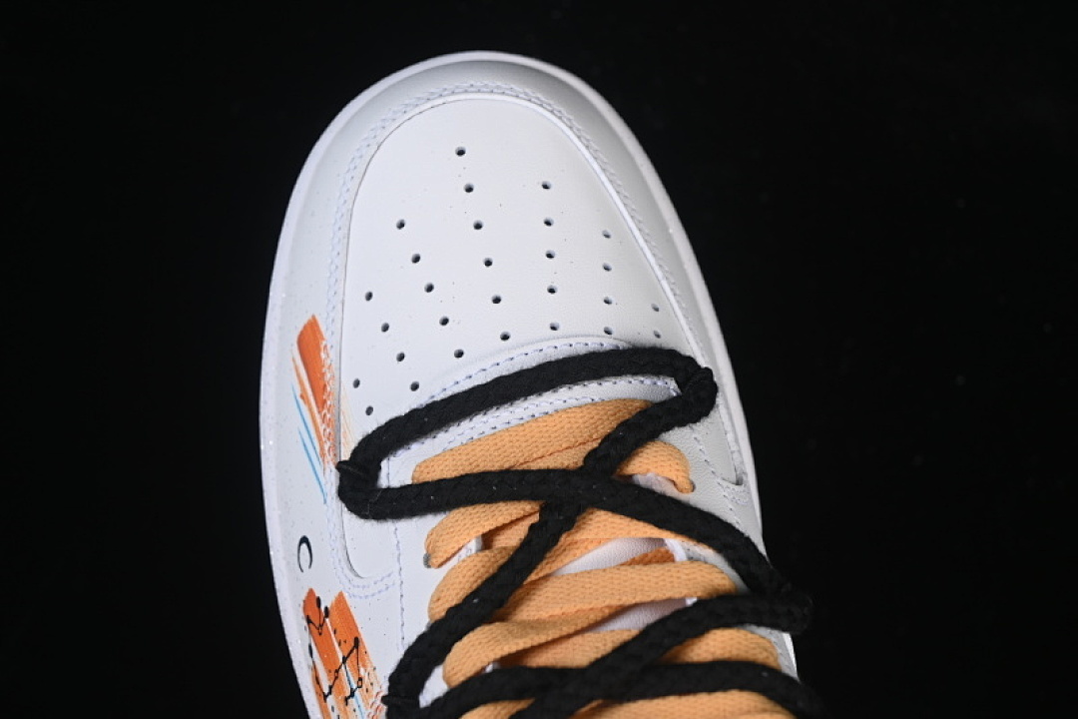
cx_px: 539
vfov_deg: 18.2
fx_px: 2246
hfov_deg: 27.0
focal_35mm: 75
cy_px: 360
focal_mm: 50
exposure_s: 1/80
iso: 160
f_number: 7.1
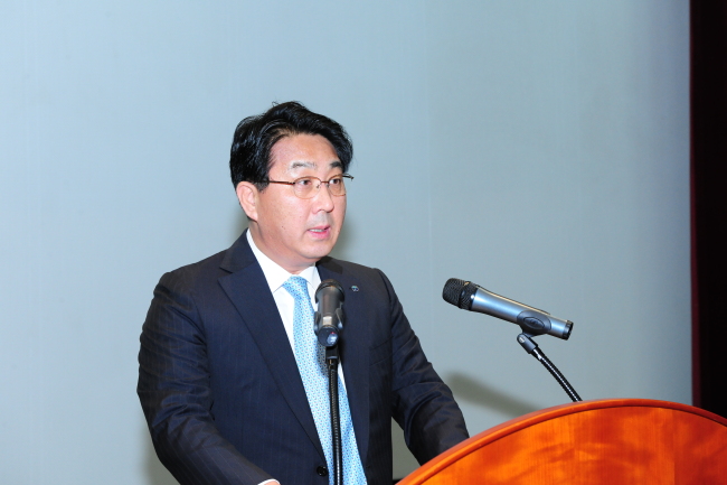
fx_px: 1332
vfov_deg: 20.6
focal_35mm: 66
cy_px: 242
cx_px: 364
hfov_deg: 30.5
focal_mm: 66
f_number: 8
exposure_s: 1/125
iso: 1600
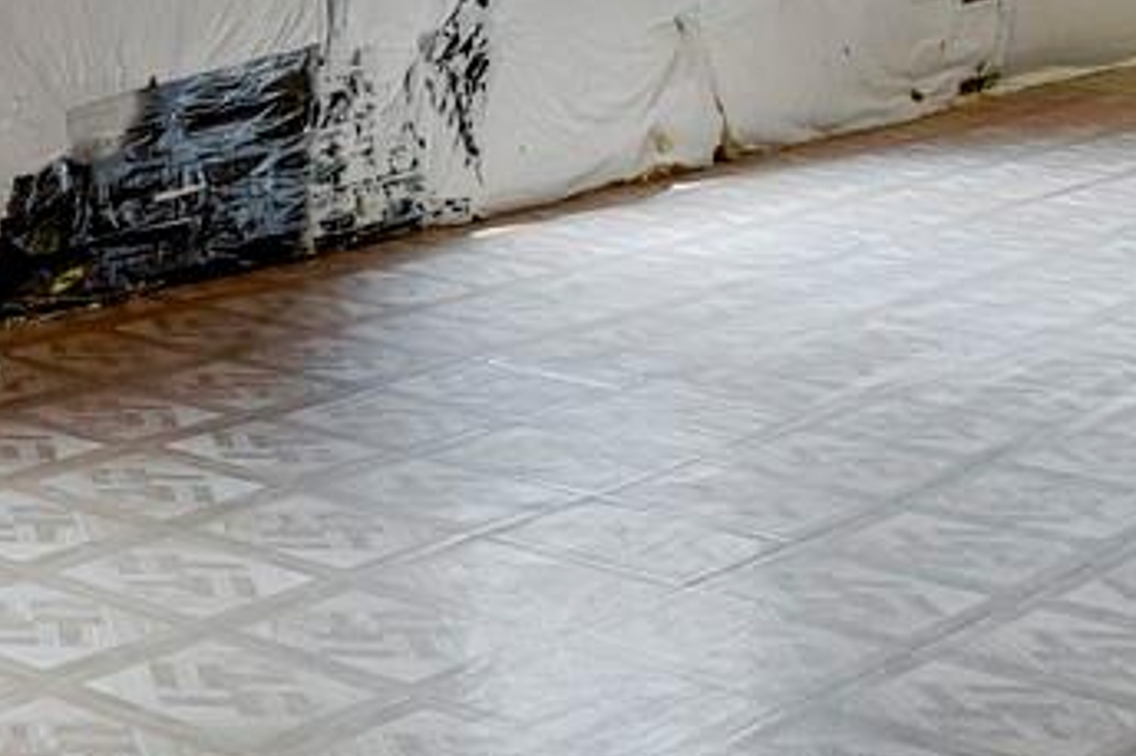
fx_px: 2492
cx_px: -438
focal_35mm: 79
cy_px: -261
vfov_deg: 16.2
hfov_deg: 22.3
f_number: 8
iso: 250
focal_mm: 17
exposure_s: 1.3
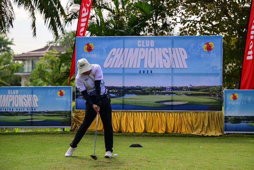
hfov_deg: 23.6
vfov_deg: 15.9
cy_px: 85
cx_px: 127
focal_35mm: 86
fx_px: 607
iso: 125
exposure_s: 1/1600
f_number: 2.8
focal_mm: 86
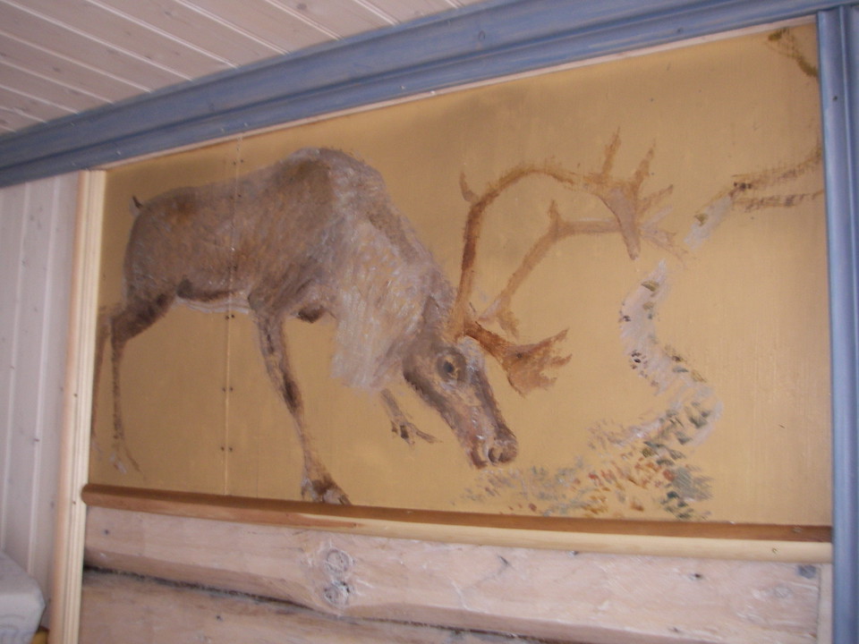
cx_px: 430
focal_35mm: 38
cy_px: 322
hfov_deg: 49.0
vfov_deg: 37.7
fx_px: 943
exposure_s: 1/40
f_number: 3.3
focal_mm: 6.3
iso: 160
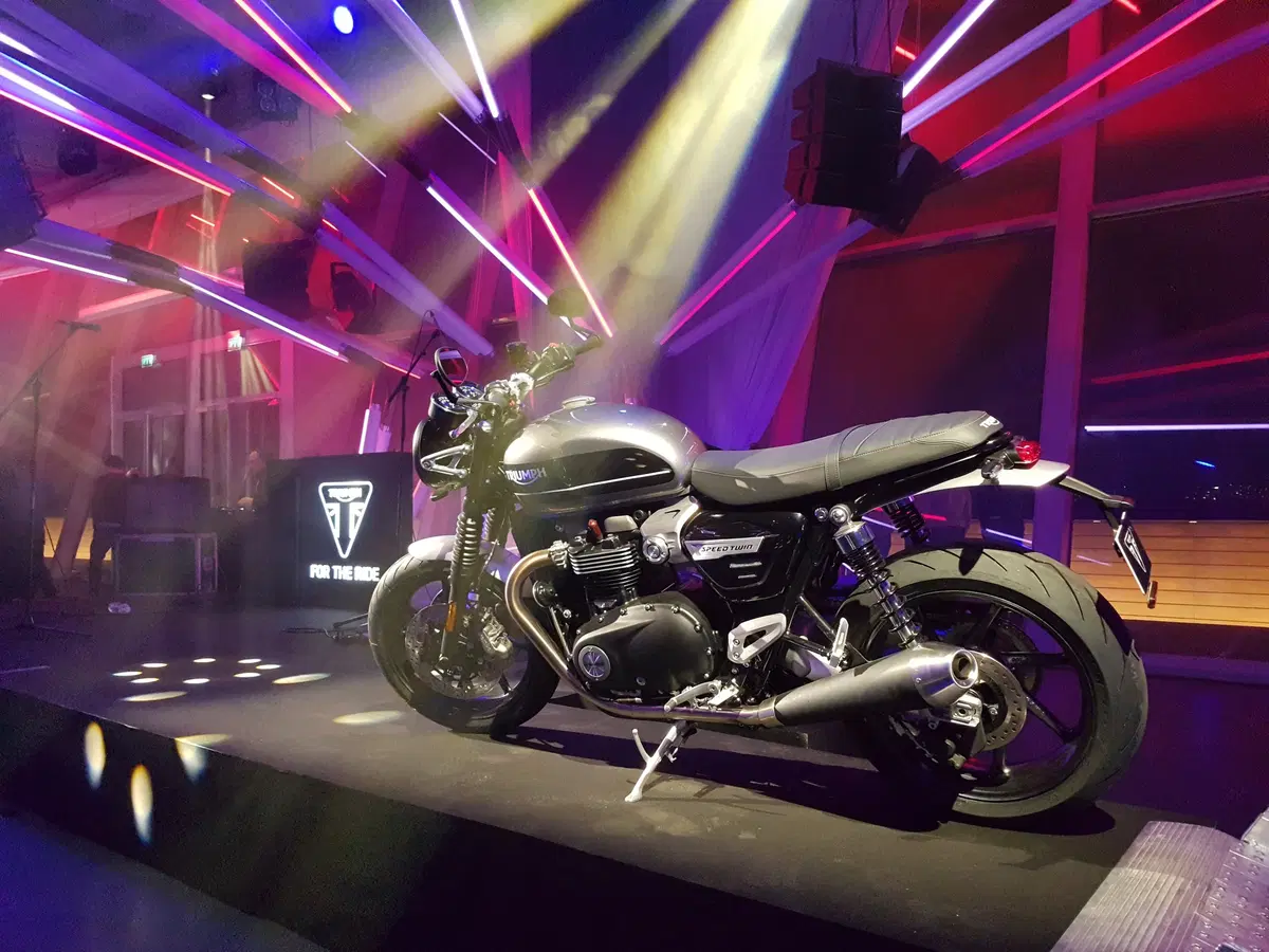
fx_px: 953
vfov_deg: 53.1
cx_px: 634
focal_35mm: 26
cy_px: 476
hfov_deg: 67.3
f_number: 1.7
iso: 640
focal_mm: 4.2
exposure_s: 1/40
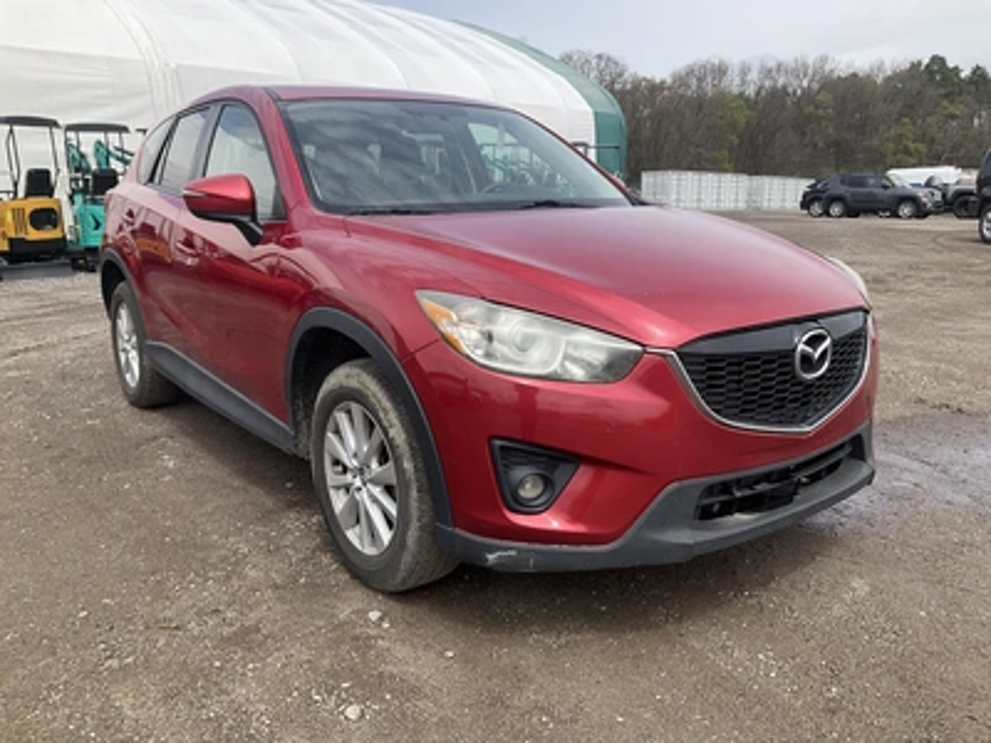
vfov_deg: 48.2
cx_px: 496
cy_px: 372
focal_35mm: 29
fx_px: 830
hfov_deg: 61.7
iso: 25
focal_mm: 3
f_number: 1.8
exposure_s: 1/1451
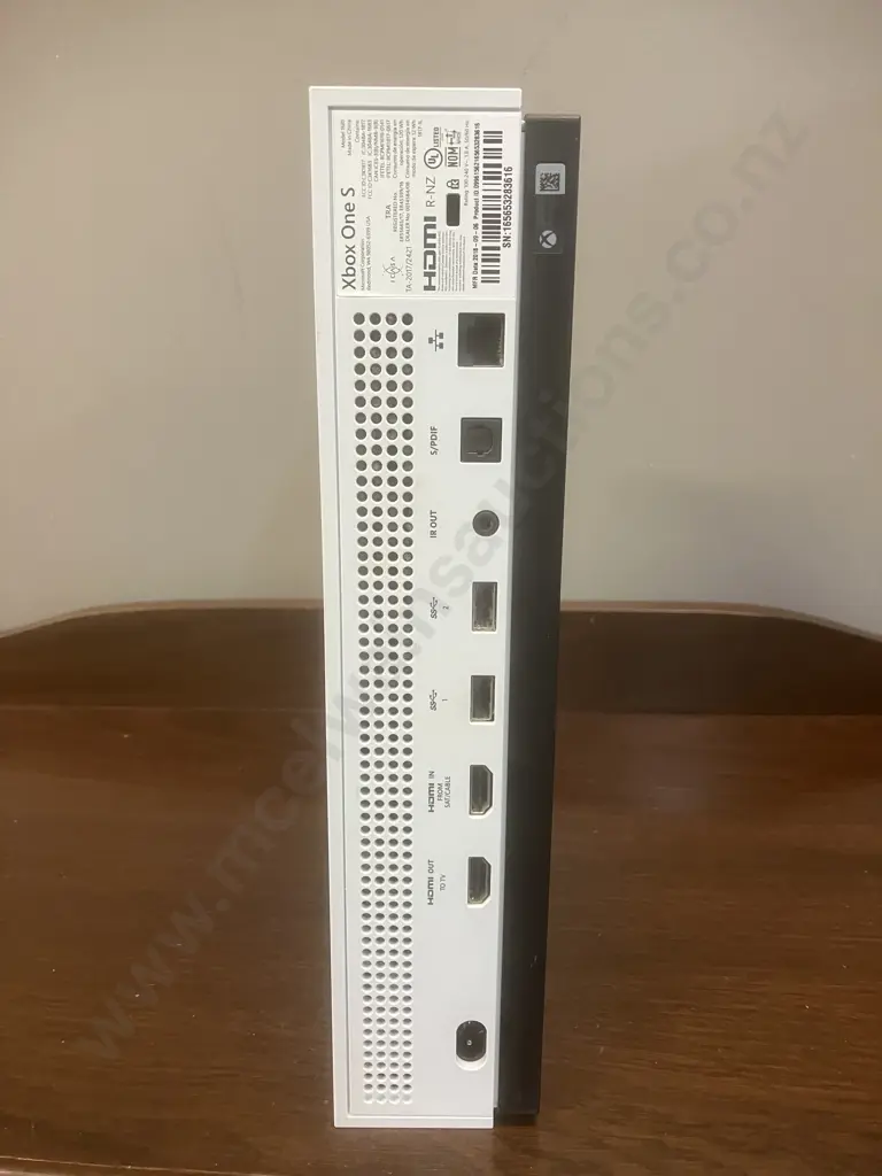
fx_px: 951
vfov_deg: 63.4
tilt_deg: -14.3
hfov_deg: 49.7
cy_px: 588
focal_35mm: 28
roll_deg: -0.2
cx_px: 441
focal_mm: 3.99
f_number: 1.8
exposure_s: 1/50
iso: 160
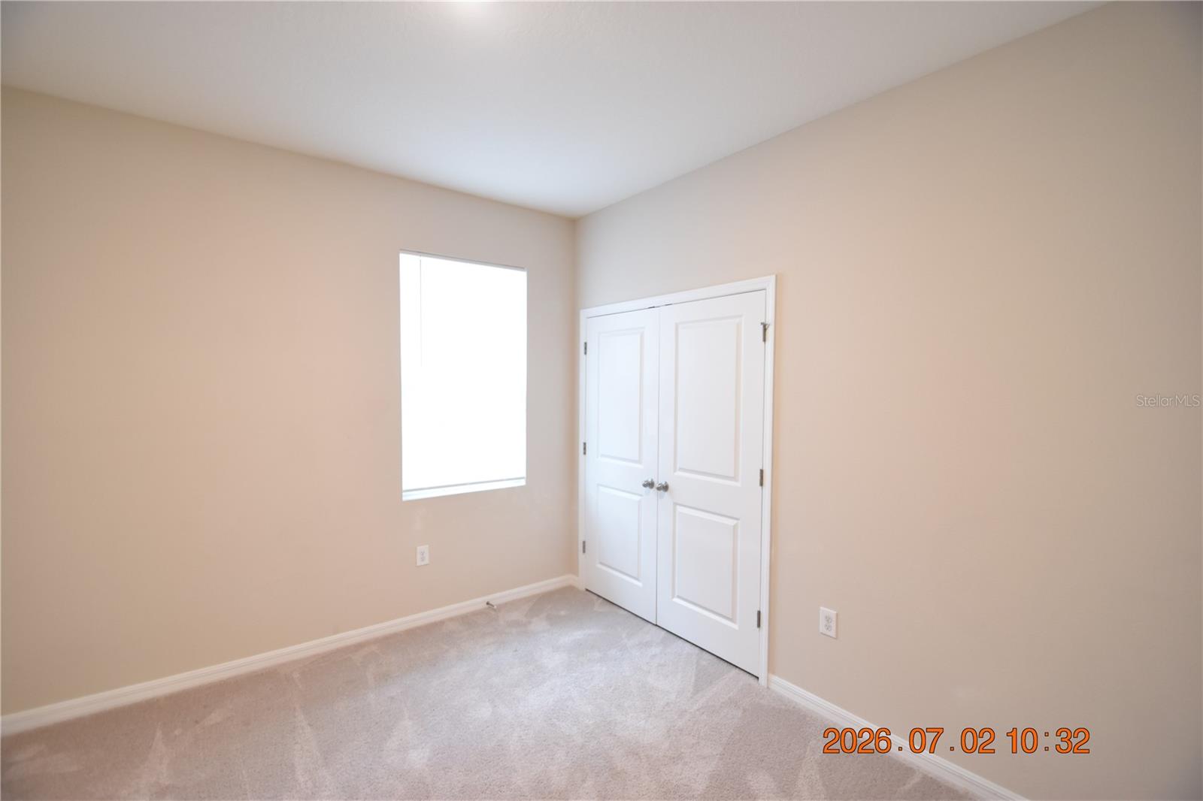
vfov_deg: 77.3
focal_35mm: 15
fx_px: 501
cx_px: 602
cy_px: 400
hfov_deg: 100.4
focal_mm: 10
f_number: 3.5
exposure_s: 1/15
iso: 800
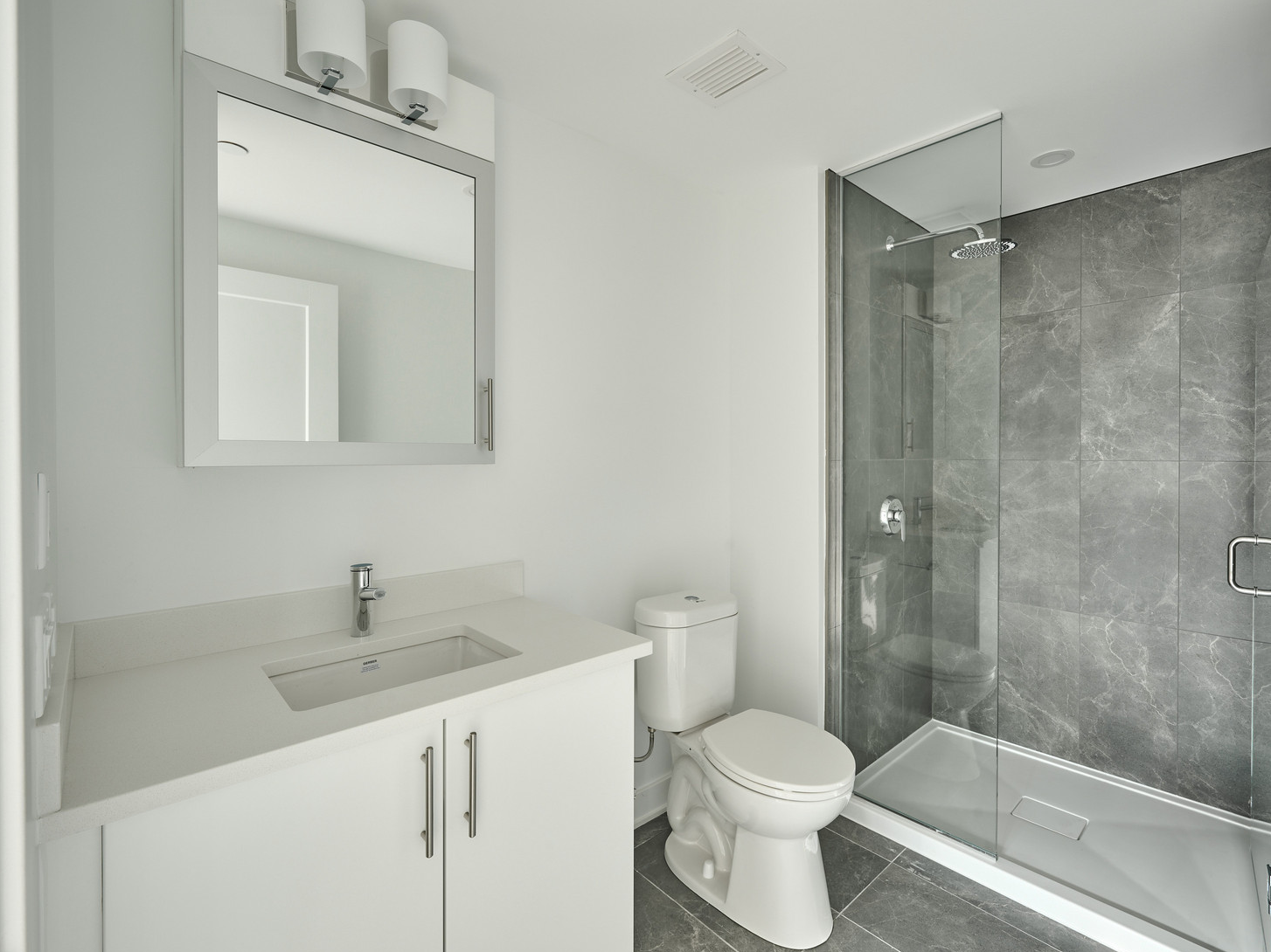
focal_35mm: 16
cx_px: 691
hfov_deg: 94.3
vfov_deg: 78.1
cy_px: 460
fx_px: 587
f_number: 11
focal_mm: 14
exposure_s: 3
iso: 800
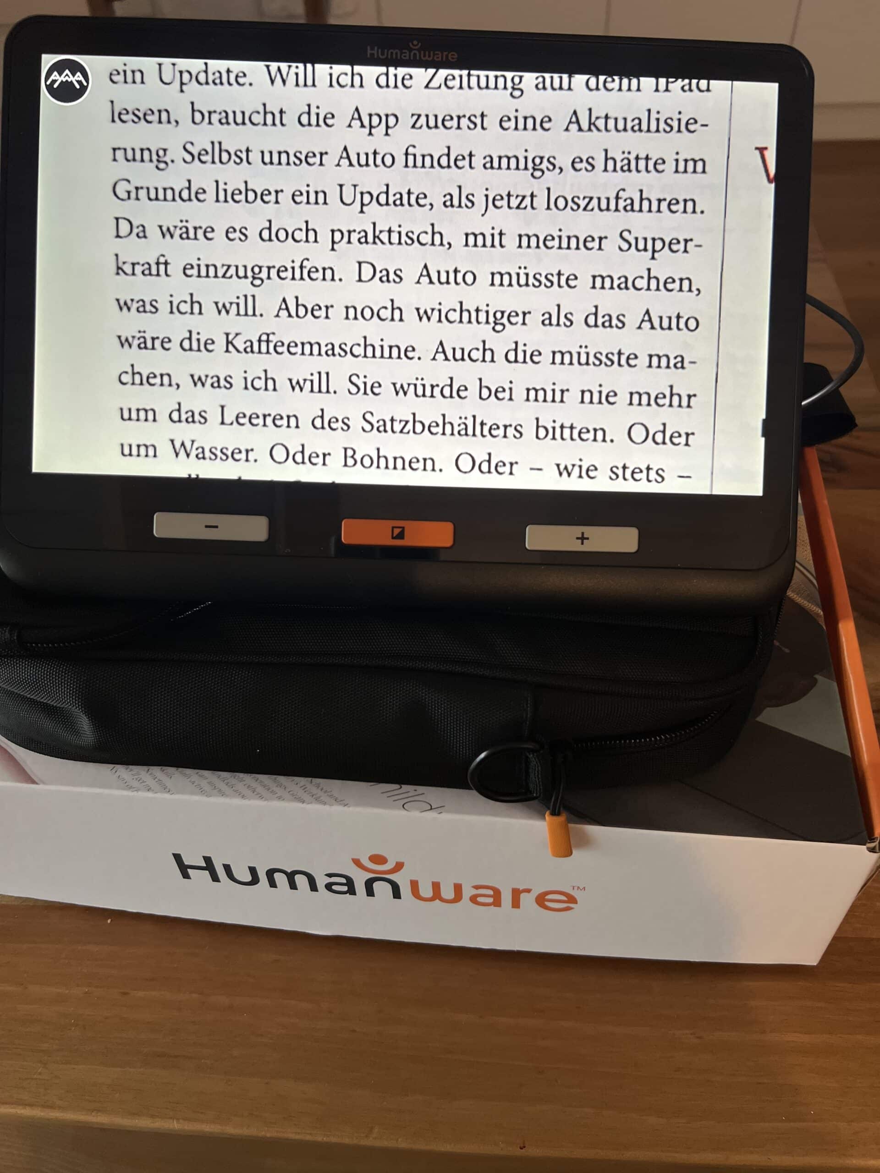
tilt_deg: -50.0
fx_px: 881
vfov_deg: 67.3
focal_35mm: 26
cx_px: 440
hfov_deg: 53.1
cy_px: 586
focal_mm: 5.7
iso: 125
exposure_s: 1/100
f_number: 1.5
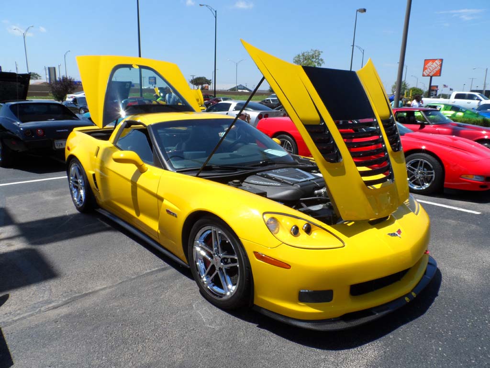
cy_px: 184
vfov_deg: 56.8
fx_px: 340
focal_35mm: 24
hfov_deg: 71.6
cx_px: 245
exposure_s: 1/500
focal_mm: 4
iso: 80
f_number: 4.5
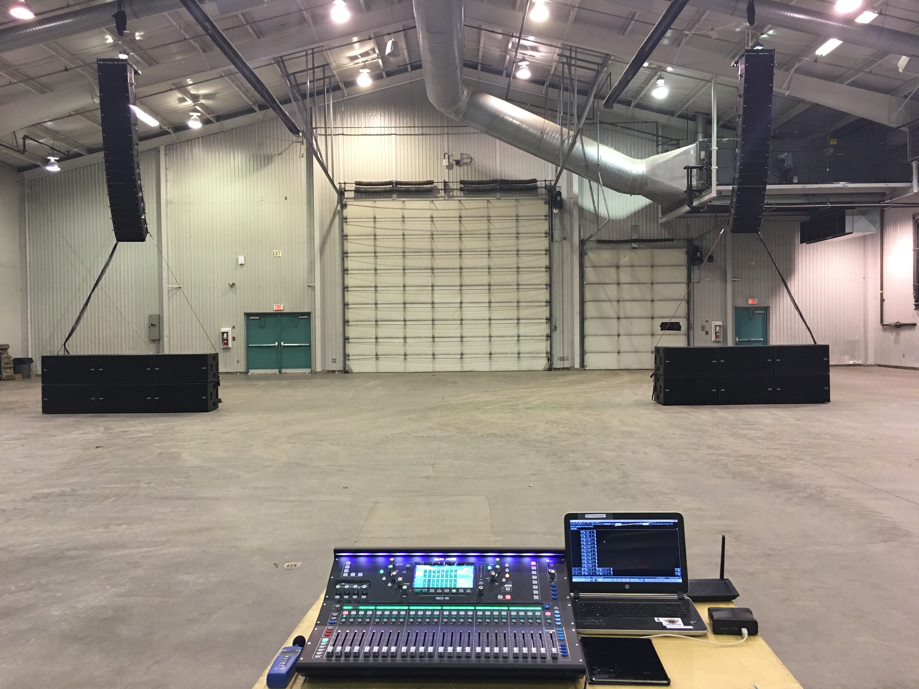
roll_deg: +0.0
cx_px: 460
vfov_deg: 48.2
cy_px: 344
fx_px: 770
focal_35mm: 29
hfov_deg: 61.7
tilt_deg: -1.7
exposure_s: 1/15
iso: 50
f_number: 2.2
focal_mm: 4.15
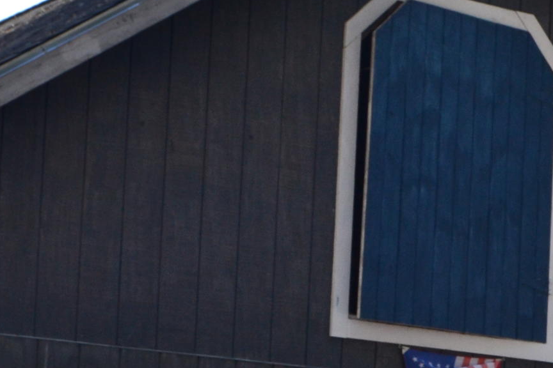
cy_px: 420
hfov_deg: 16.4
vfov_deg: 10.8
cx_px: 217
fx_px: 1920
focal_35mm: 125
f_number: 9
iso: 400
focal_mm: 24
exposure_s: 1/160
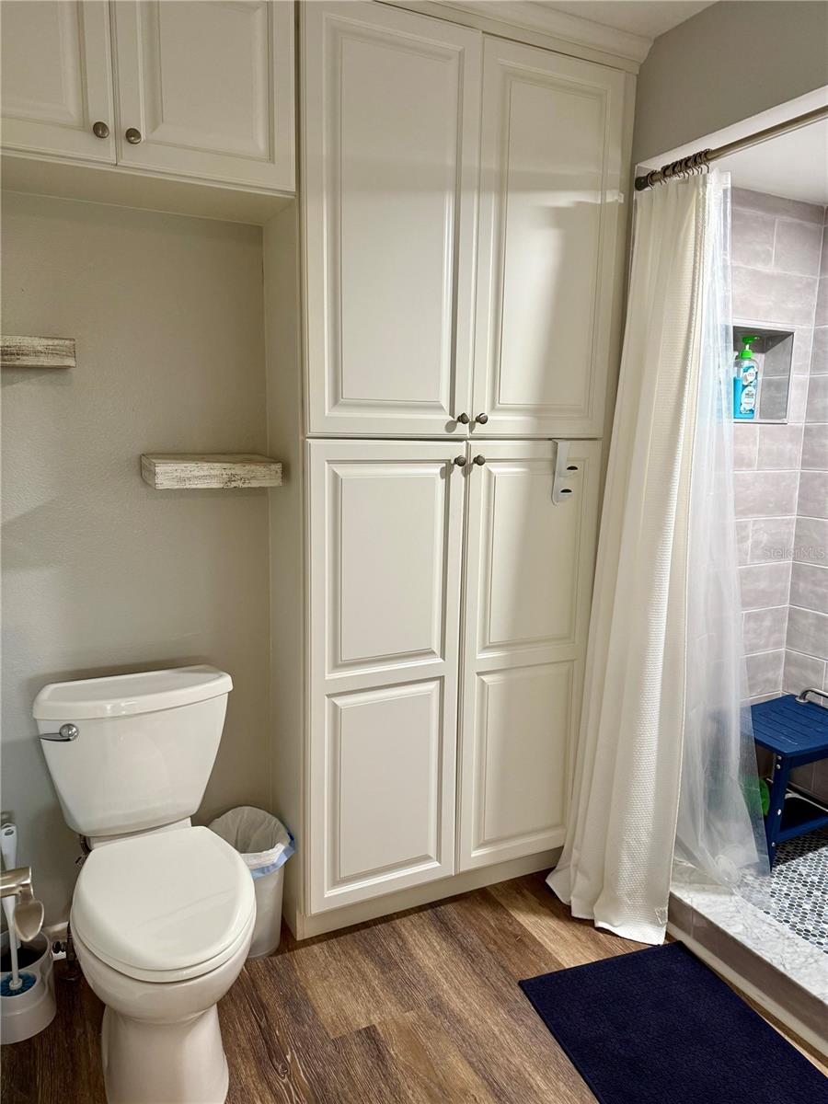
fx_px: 765
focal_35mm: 24
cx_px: 414
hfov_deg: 56.8
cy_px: 552
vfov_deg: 71.6
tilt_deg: -8.7
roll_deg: -0.7
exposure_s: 1/60
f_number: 1.78
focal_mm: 6.76
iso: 200
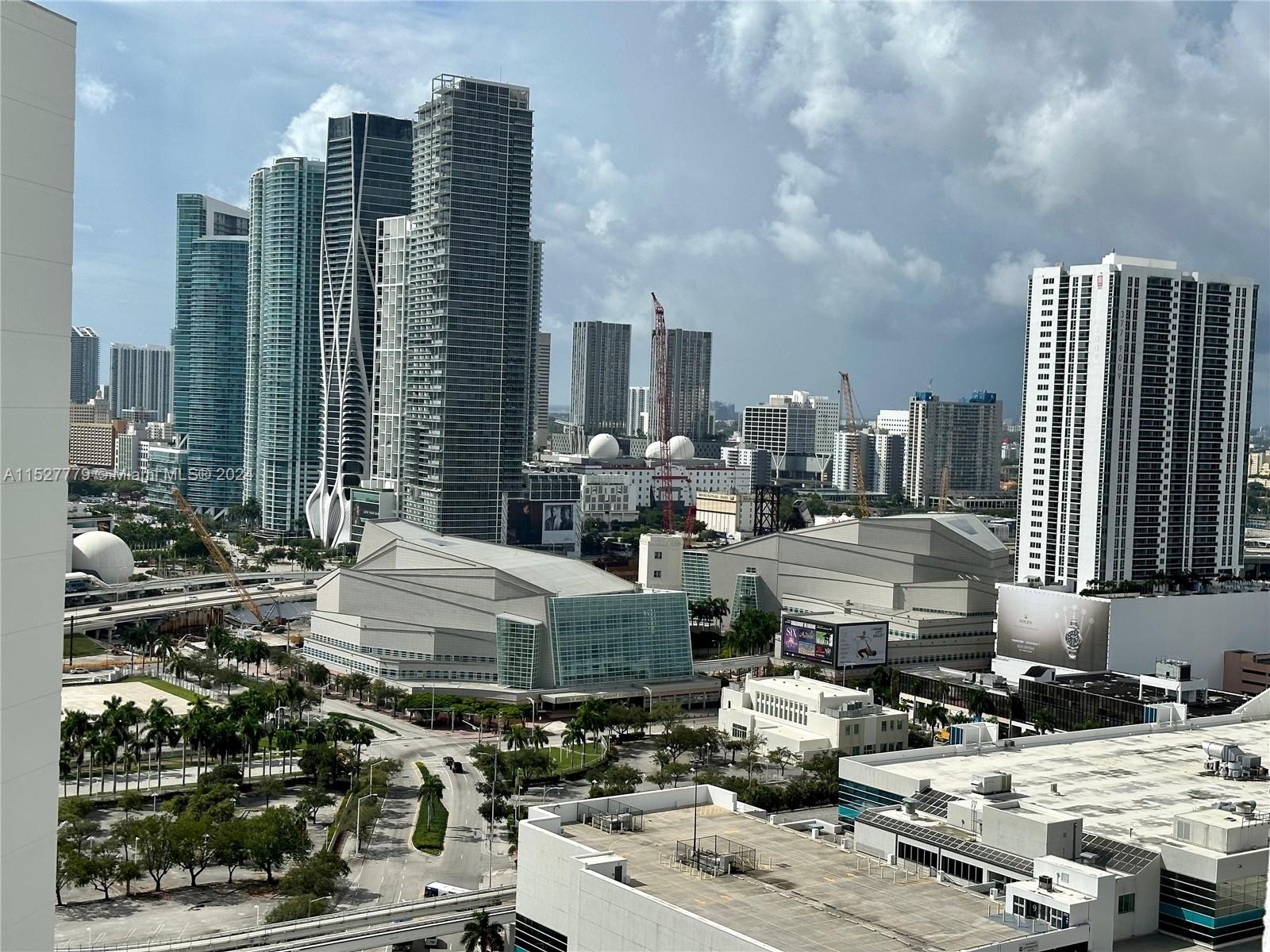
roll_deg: -2.3
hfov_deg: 39.7
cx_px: 635
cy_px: 476
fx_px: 1761
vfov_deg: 30.3
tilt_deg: -3.9
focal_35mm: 48
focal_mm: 6.86
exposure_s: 1/8929
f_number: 1.78
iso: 64
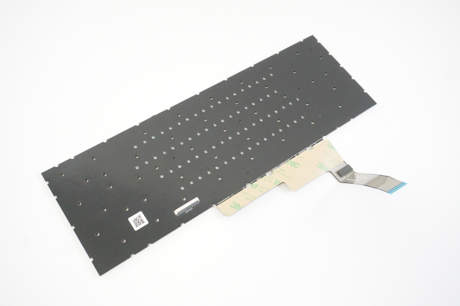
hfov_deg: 55.1
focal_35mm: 34
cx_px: 230
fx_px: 440
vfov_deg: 38.3
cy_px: 153
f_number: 5.6
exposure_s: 1/200
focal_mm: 23
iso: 8000
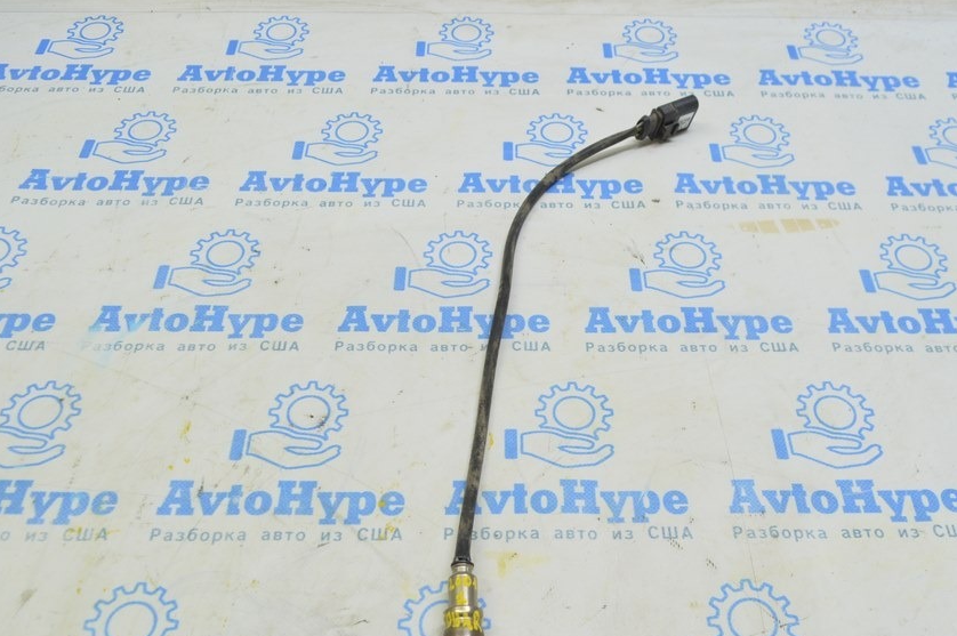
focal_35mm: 33
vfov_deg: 39.7
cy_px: 384
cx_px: 505
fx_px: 876
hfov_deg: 57.2
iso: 400
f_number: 5.6
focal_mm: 18
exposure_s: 1/20
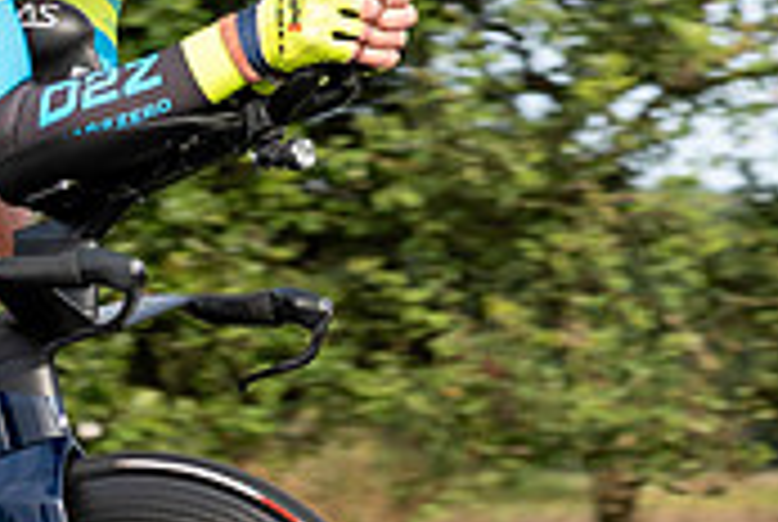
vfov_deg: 3.6
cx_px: -321
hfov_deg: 5.3
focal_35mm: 385
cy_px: 228
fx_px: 8334
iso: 125
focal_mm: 67
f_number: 4
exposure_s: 1/640
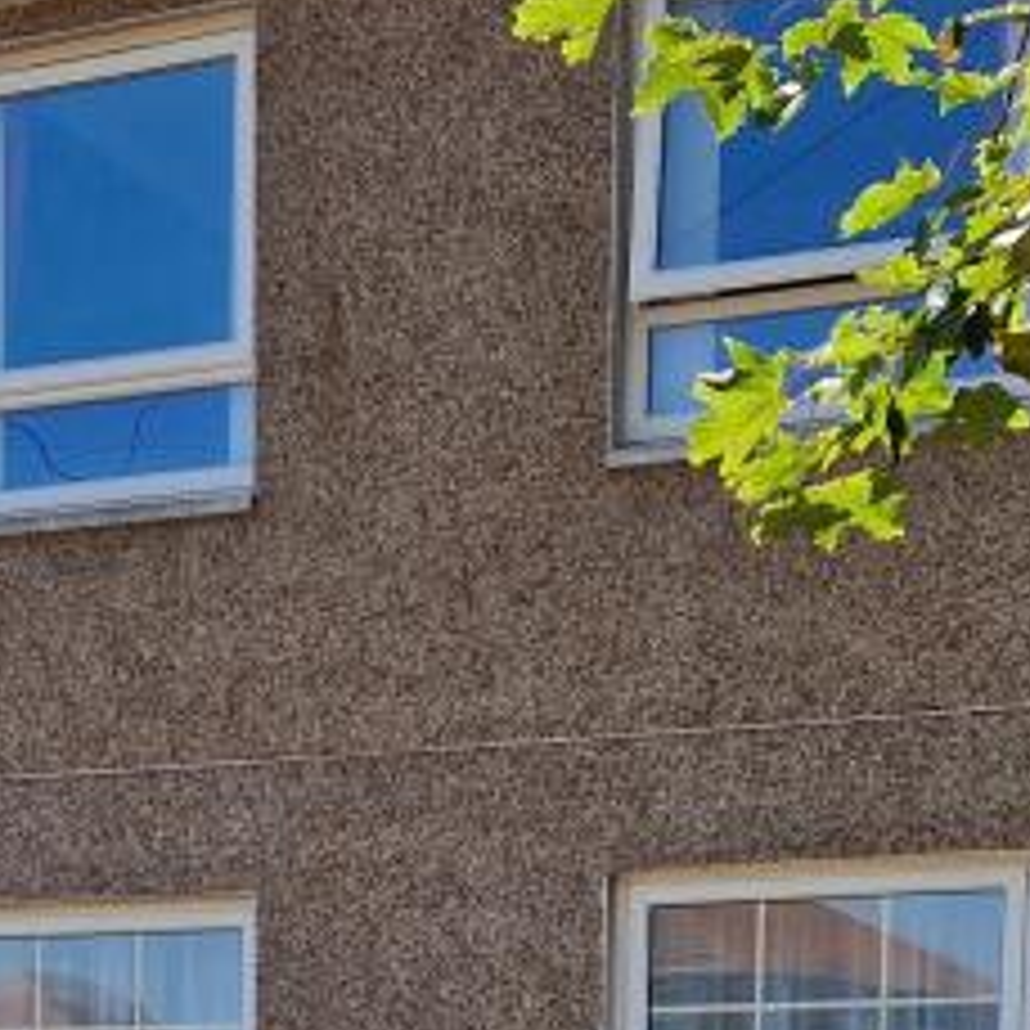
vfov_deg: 17.3
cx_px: 202
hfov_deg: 18.9
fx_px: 3063
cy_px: 1525
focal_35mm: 91
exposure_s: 1/1004
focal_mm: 5.4
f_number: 1.8
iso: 50
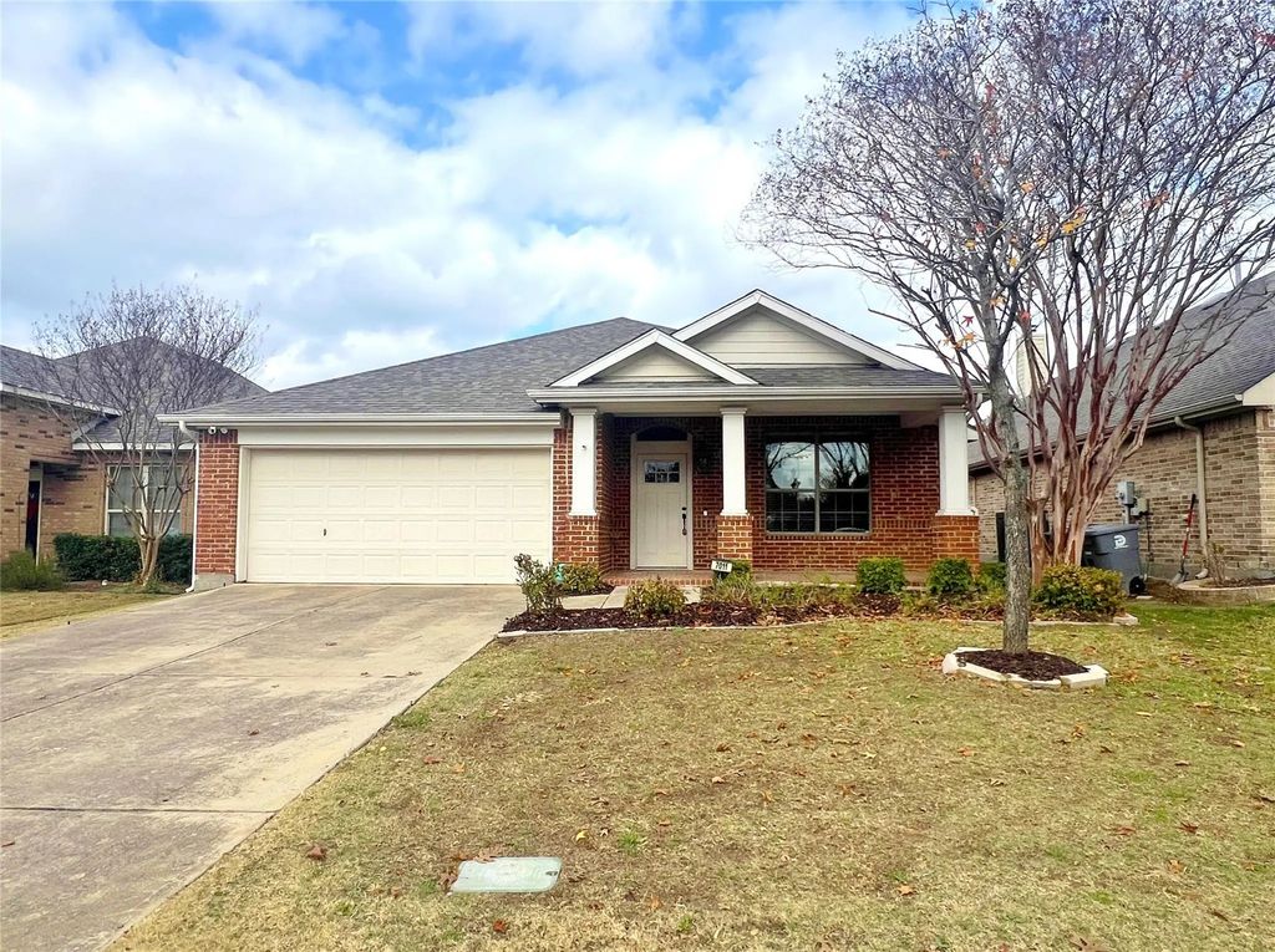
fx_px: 772
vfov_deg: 63.3
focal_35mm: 21
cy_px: 476
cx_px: 638
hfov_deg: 79.1
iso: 32
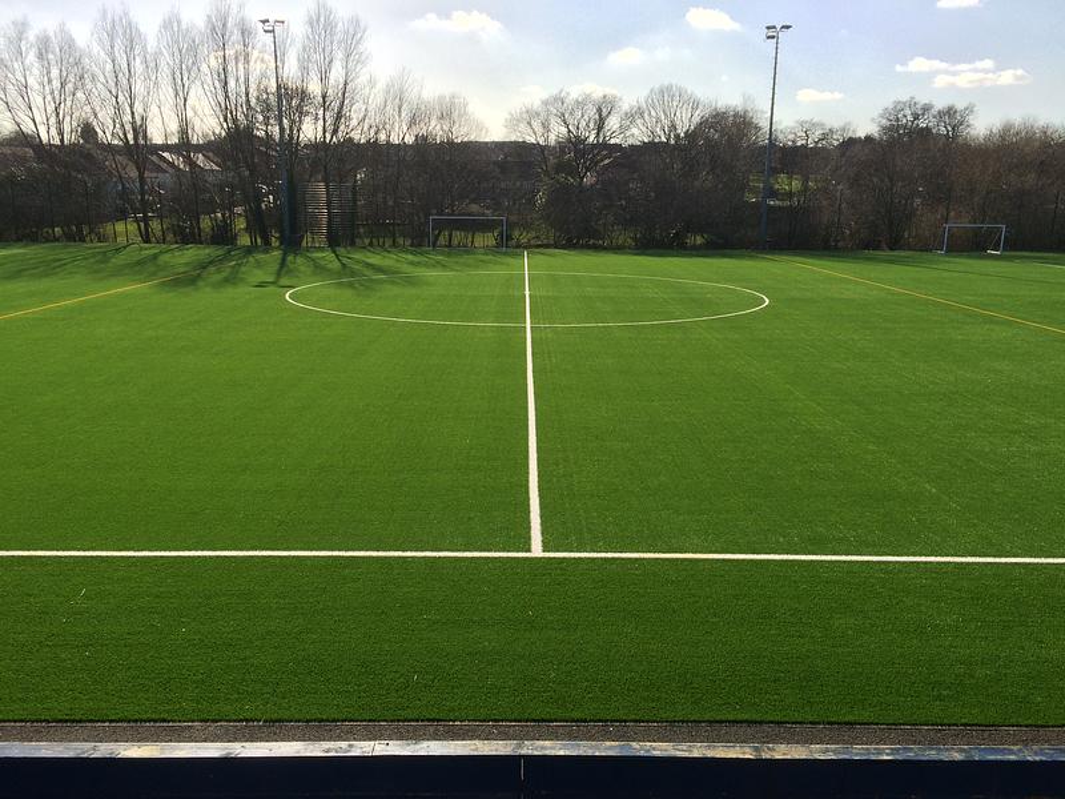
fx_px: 892
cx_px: 532
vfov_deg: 48.2
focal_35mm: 29
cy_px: 400
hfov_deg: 61.7
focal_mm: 4.15
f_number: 2.2
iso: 32
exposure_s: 1/1866
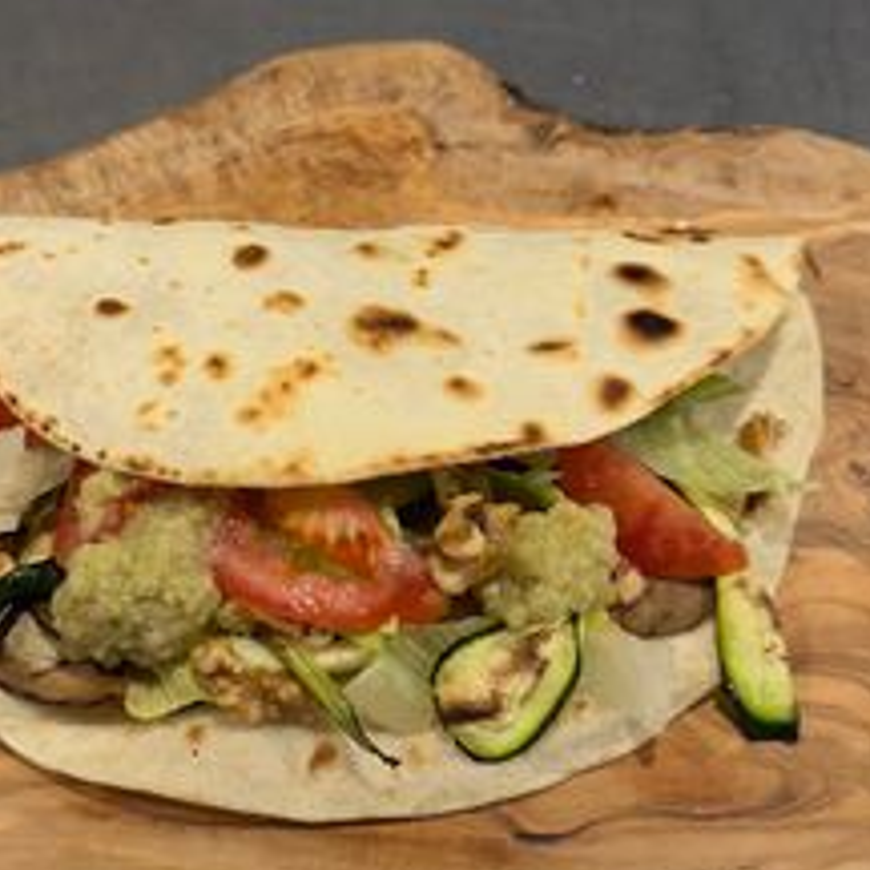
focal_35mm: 42
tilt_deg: -53.8
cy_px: 405
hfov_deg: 39.7
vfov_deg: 40.0
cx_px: 314
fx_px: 1194
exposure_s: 1/100
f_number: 1.78
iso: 160
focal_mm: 6.86
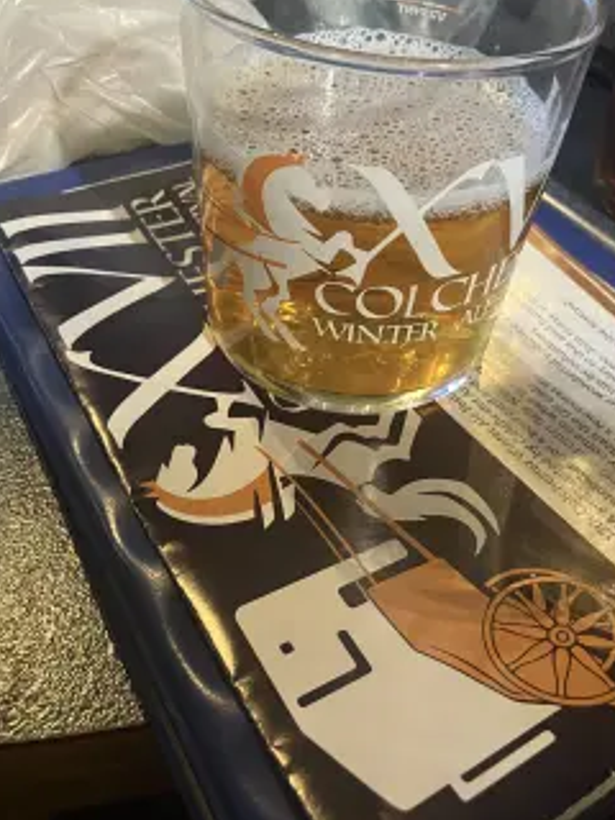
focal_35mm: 35
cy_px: 333
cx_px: 331
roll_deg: -6.6
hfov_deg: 40.7
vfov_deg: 52.3
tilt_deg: -40.0
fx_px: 829
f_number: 1.8
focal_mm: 3.99
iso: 320
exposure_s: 1/33
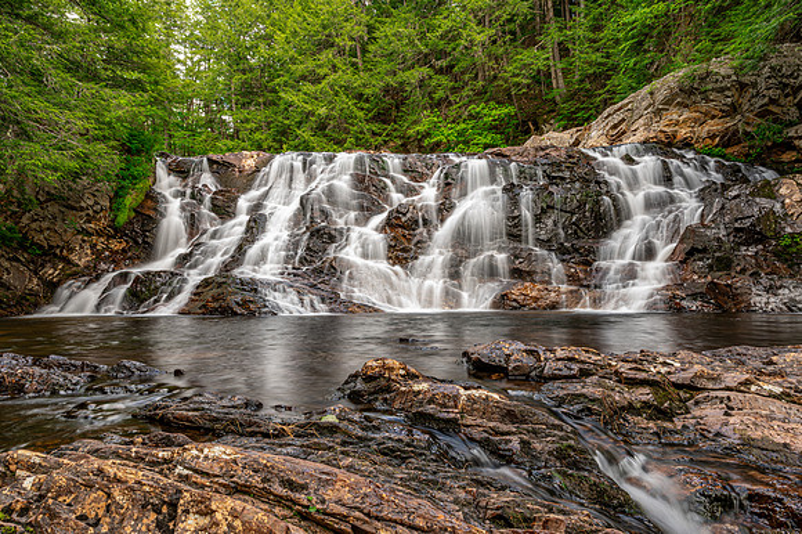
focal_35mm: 25
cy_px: 267
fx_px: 549
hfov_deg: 72.3
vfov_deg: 51.9
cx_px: 401
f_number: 22
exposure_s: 1
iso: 50
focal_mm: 24
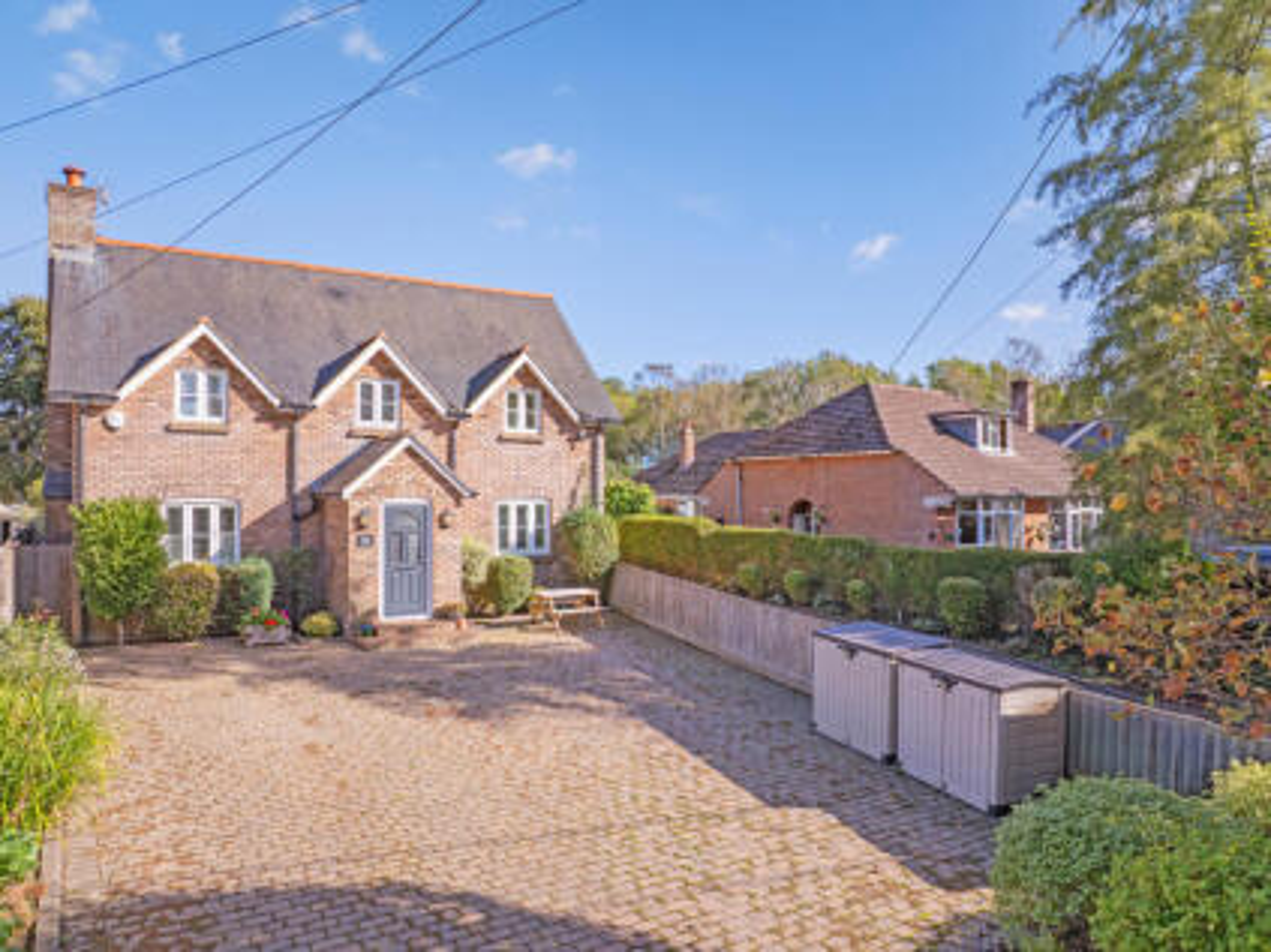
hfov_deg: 71.6
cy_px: 476
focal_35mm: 24
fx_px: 881
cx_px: 636
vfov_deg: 56.8
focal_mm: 12.29
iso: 100
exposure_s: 1/50
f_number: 2.8
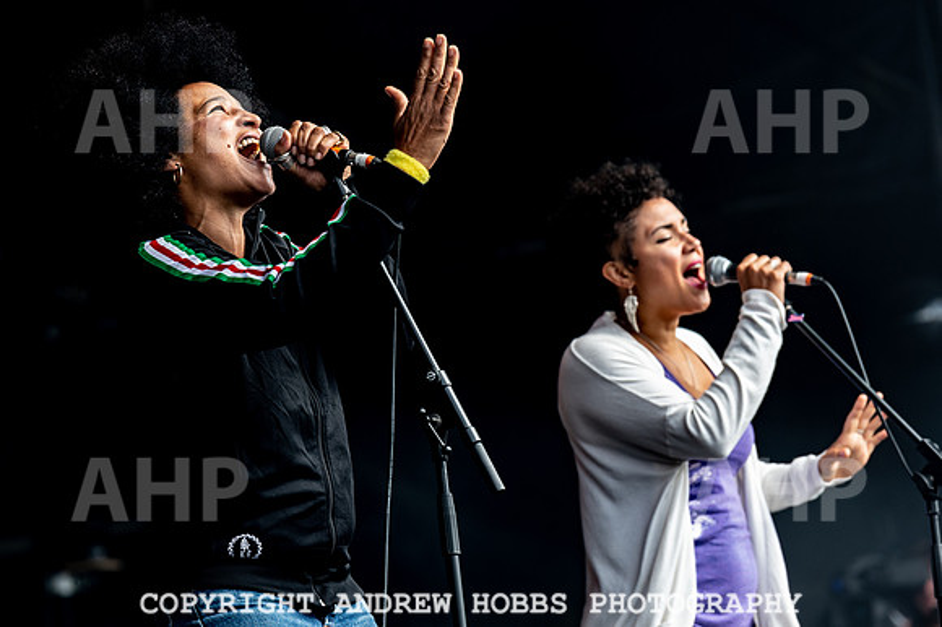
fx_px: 5793
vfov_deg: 6.2
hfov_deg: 9.3
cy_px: 280
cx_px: 420
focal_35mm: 222
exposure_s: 1/500
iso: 400
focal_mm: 200
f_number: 5
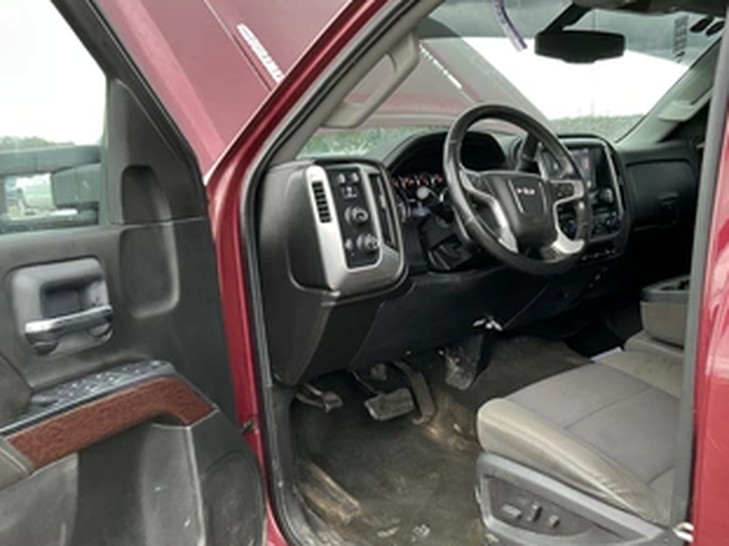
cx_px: 431
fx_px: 758
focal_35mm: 36
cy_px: 286
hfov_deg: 51.1
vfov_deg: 39.6
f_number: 1.8
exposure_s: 1/109
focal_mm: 3
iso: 64
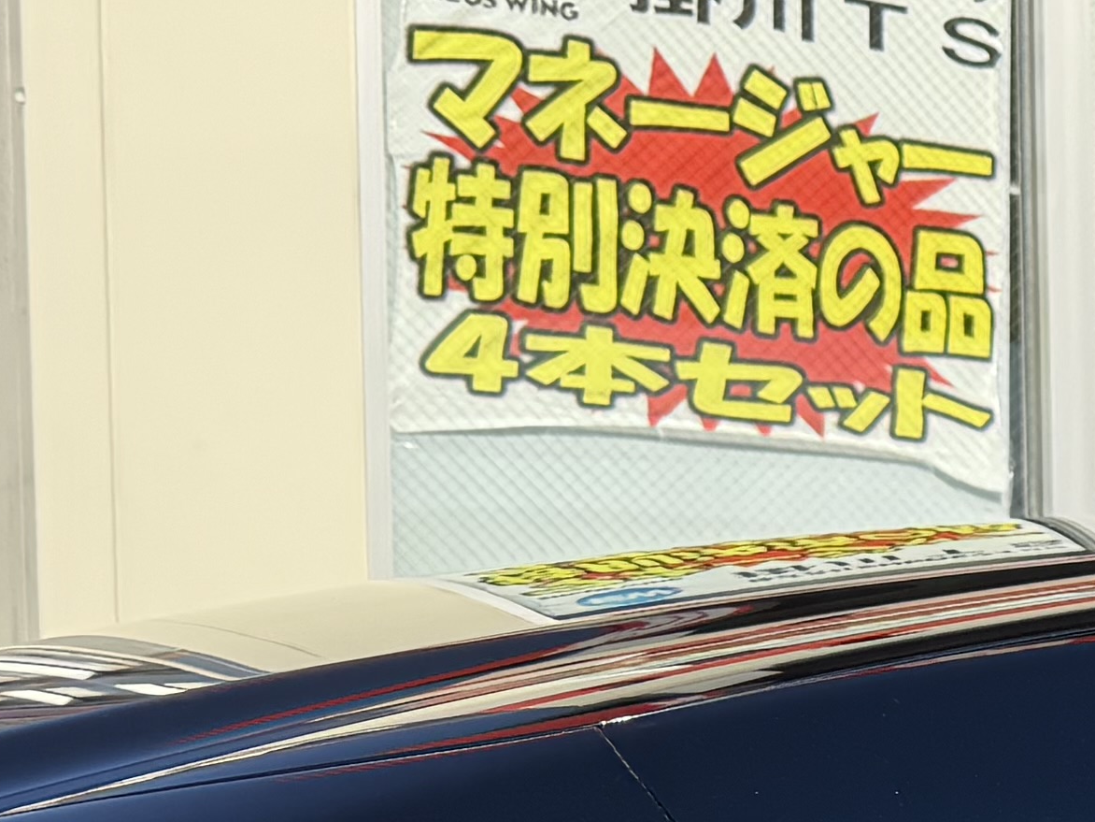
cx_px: 1907
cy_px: 1149
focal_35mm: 117
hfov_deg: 14.9
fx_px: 3701
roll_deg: -0.1
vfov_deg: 12.2
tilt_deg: -4.7
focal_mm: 6.76
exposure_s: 1/3145
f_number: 1.78
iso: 100
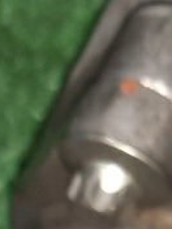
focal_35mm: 205
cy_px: 640
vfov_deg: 8.4
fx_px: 1358
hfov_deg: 7.0
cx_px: -163
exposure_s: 1/25
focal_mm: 4.6
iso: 376
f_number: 2
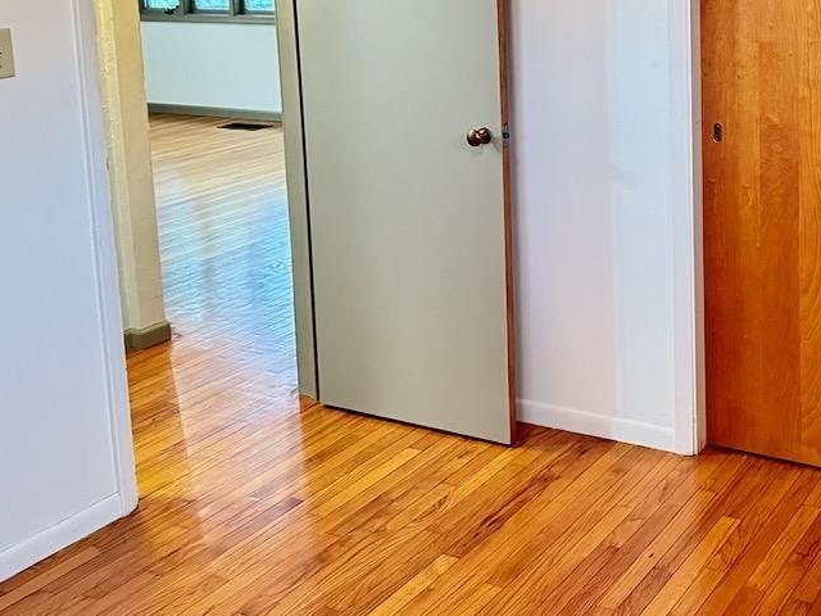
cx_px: 664
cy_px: 101
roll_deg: +1.0
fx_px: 1138
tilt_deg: -9.3
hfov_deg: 38.1
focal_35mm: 48
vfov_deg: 29.4
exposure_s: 1/40
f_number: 1.78
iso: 1000
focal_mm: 6.76
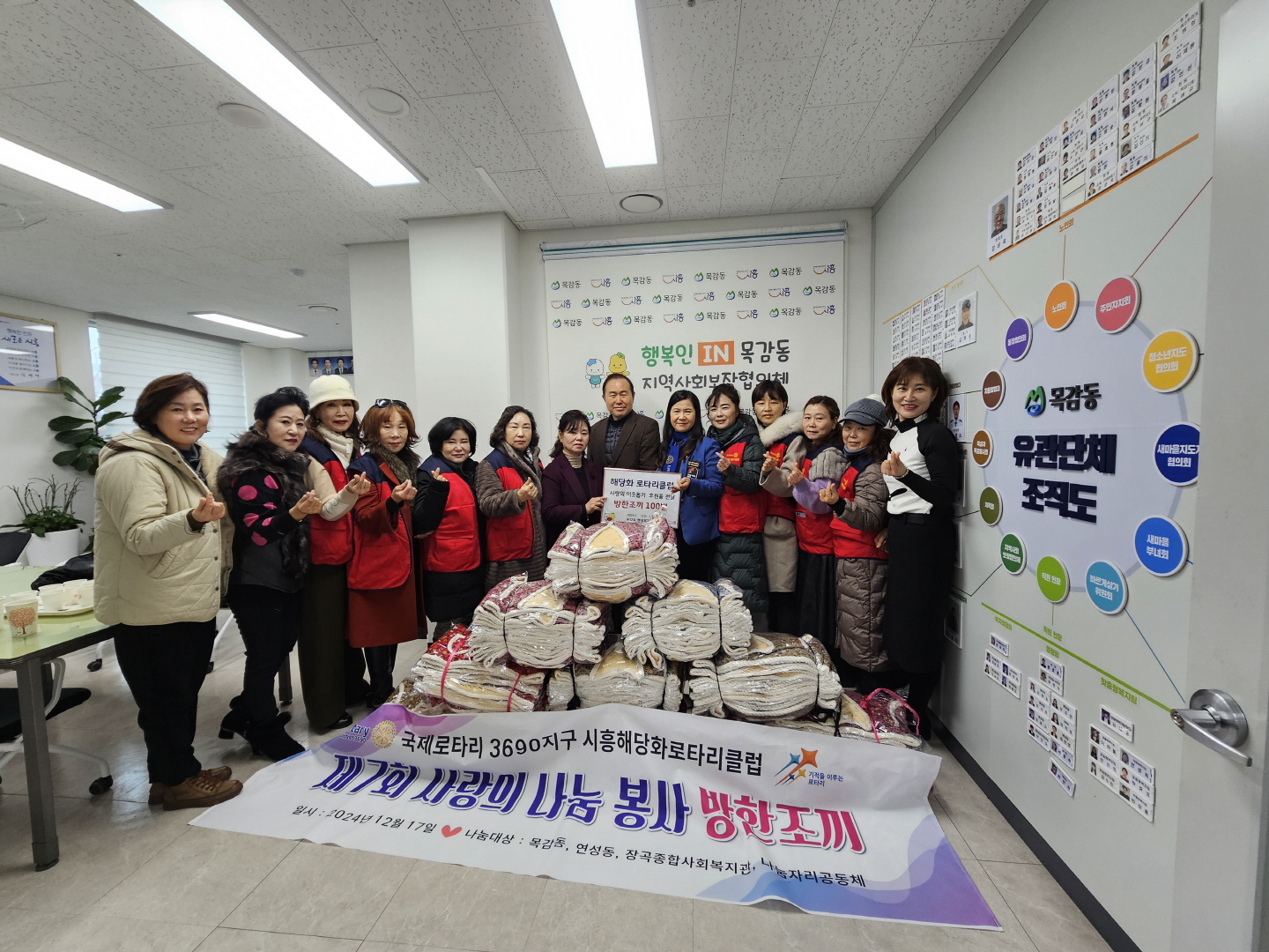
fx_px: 477
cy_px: 476
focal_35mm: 13
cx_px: 634
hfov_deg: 106.2
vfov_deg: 89.9
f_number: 2.2
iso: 80
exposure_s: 1/60
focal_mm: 2.2
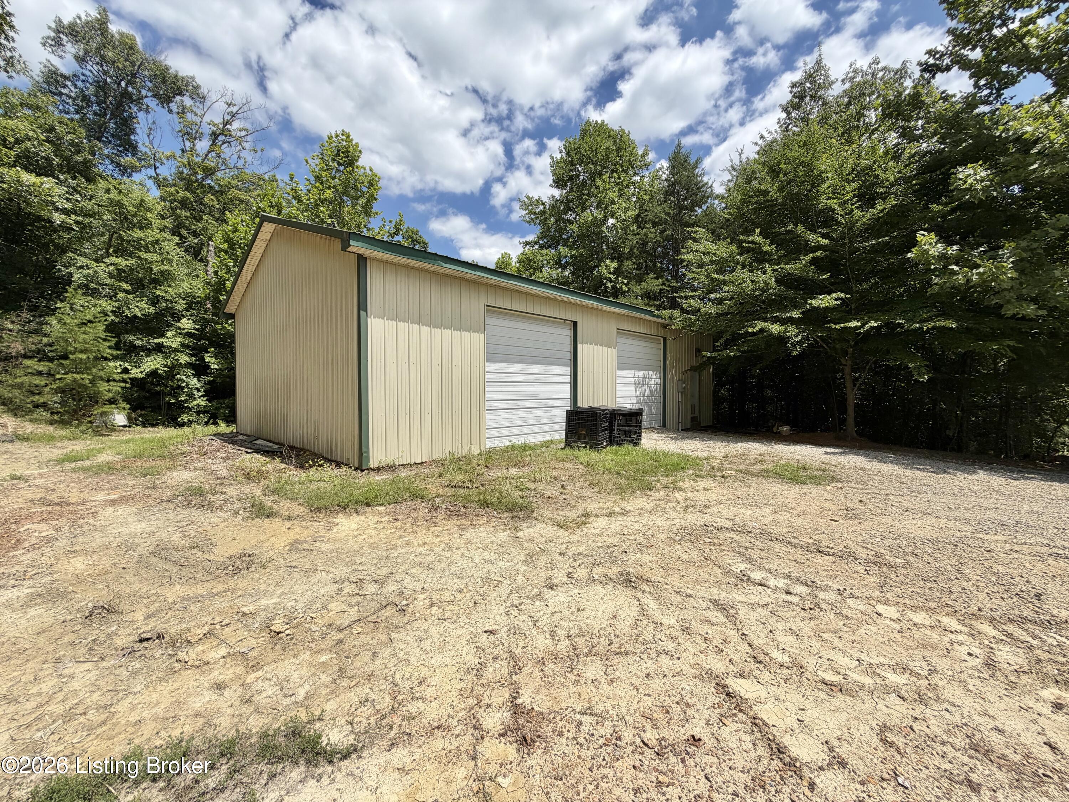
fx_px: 432
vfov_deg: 85.7
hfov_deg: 102.1
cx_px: 534
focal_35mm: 14
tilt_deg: -1.7
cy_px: 401
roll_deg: +0.9
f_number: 2.2
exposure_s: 1/1285
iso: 20
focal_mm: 2.22
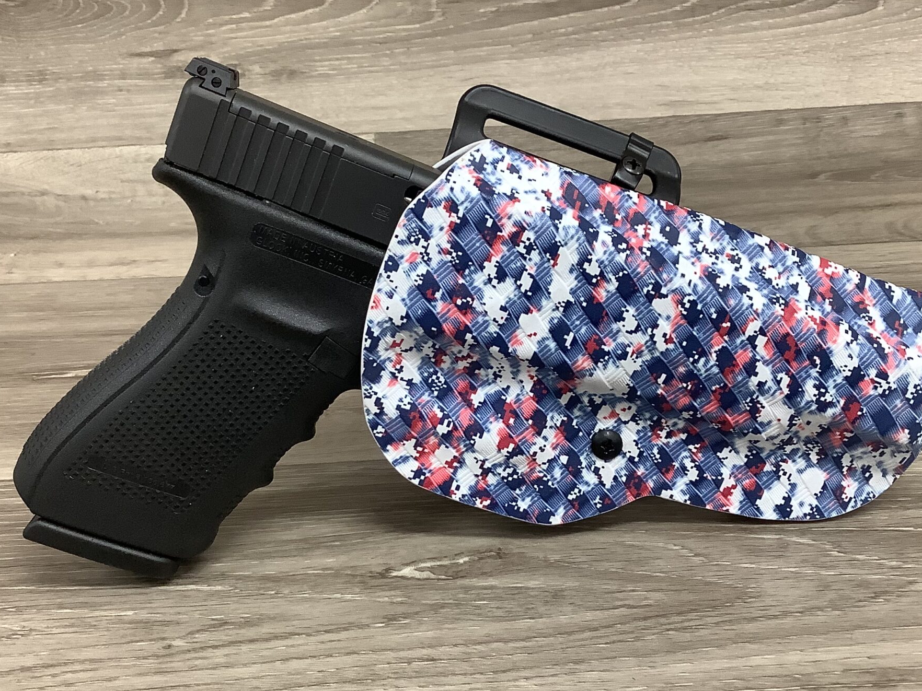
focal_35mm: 45
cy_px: 398
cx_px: 499
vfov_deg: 32.1
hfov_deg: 42.0
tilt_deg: -26.2
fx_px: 1199
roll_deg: +2.2
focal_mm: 3.3
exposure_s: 1/60
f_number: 2.4
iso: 125
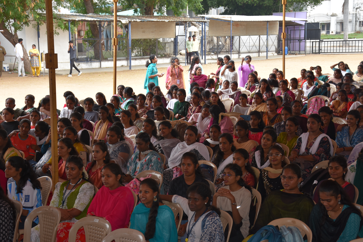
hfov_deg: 28.1
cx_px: 182
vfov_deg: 18.9
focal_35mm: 72
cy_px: 121
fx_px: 726
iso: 200
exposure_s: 1/200
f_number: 4.8
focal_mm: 48
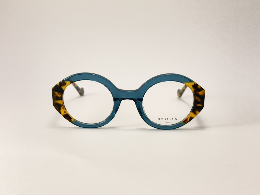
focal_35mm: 48
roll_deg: -0.5
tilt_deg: -9.5
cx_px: 130
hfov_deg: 39.7
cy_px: 98
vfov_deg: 30.3
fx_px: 361
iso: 64
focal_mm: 6.76
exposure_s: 1/216
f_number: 1.78
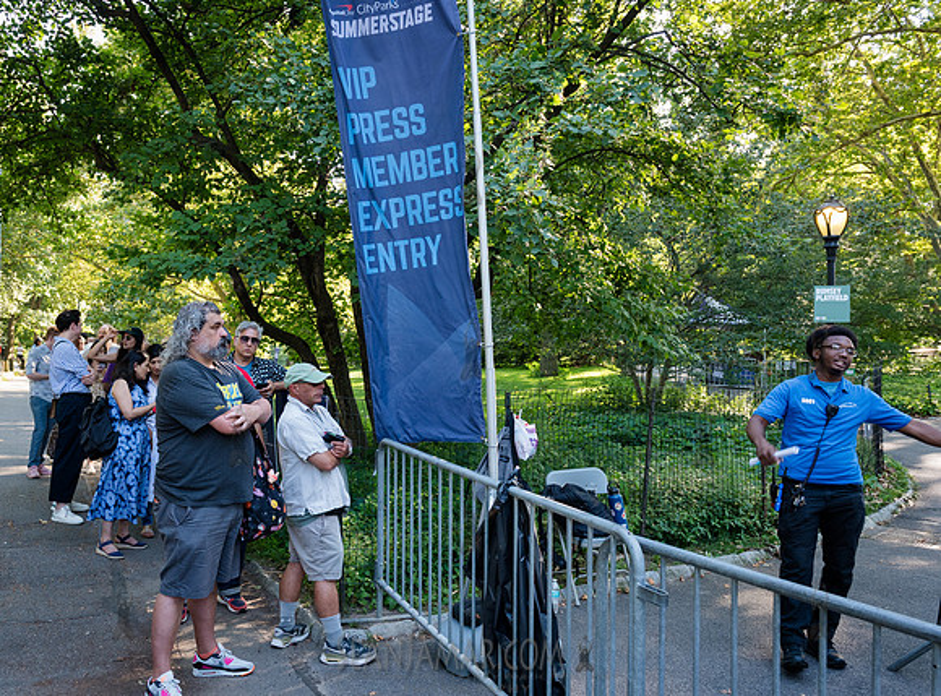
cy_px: 355
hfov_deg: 61.6
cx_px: 363
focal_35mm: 29
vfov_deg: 48.2
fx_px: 779
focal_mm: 24
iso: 1000
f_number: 5
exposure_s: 1/200
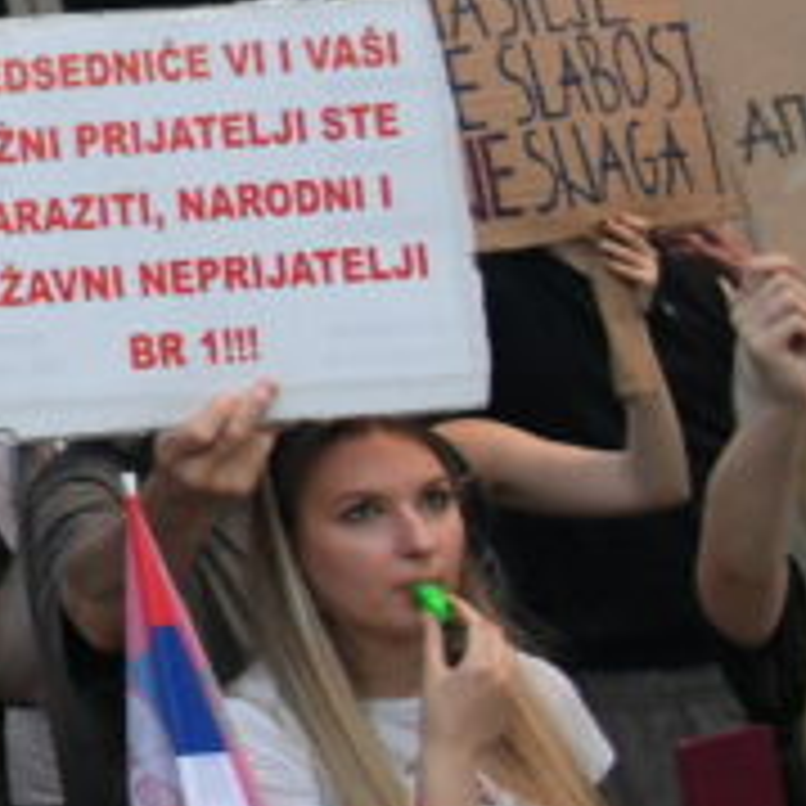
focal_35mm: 117
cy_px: -70
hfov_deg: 11.5
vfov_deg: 14.6
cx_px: -1301
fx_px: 3082
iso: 2500
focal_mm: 24
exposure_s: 1/160
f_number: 4
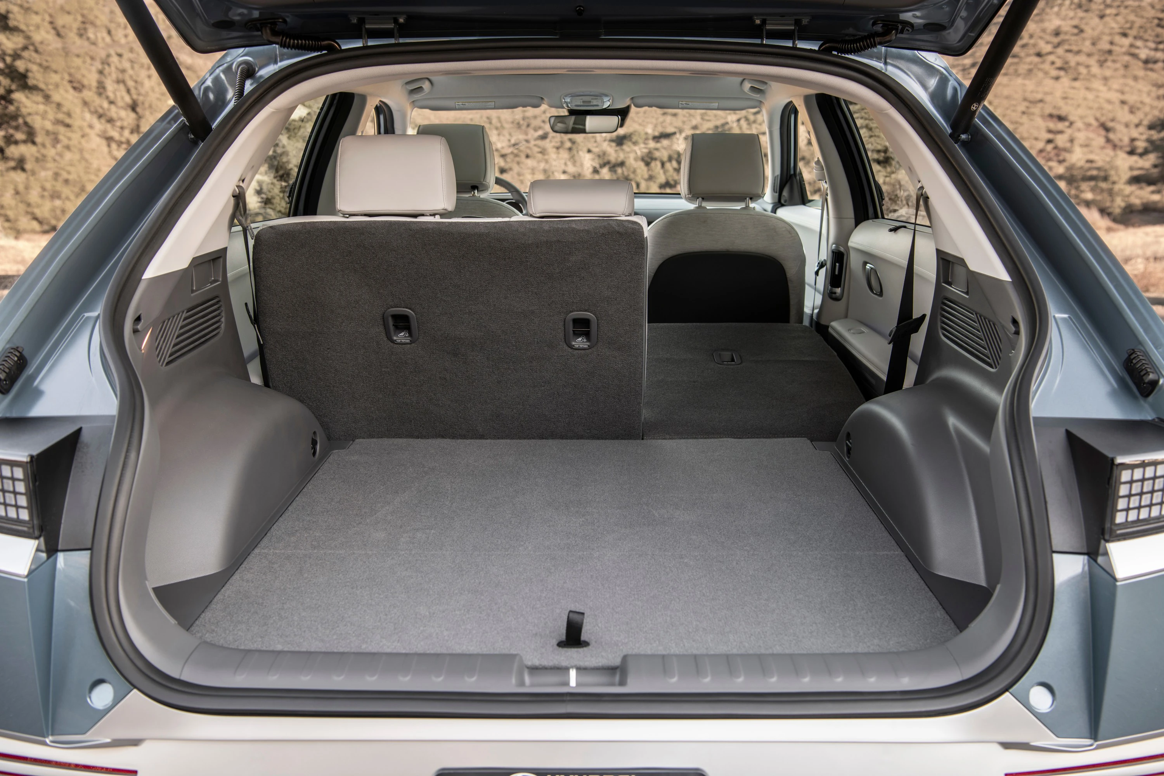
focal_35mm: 34
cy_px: 388
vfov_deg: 38.9
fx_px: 1099
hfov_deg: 55.8
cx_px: 582
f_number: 5
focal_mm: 34
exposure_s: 1/15
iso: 64
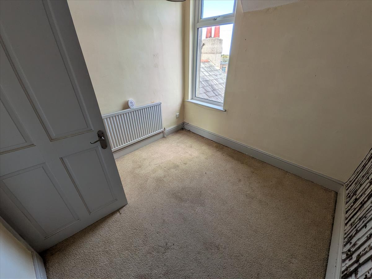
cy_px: 140
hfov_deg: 102.1
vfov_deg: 85.7
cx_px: 186
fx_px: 150
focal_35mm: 14
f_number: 2.2
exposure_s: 1/228
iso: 45
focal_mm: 1.85
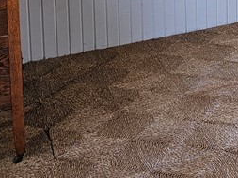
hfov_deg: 17.8
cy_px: -122
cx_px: 400
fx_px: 640
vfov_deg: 14.4
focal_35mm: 93
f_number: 1.7
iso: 50
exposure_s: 1/120
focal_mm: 6.3
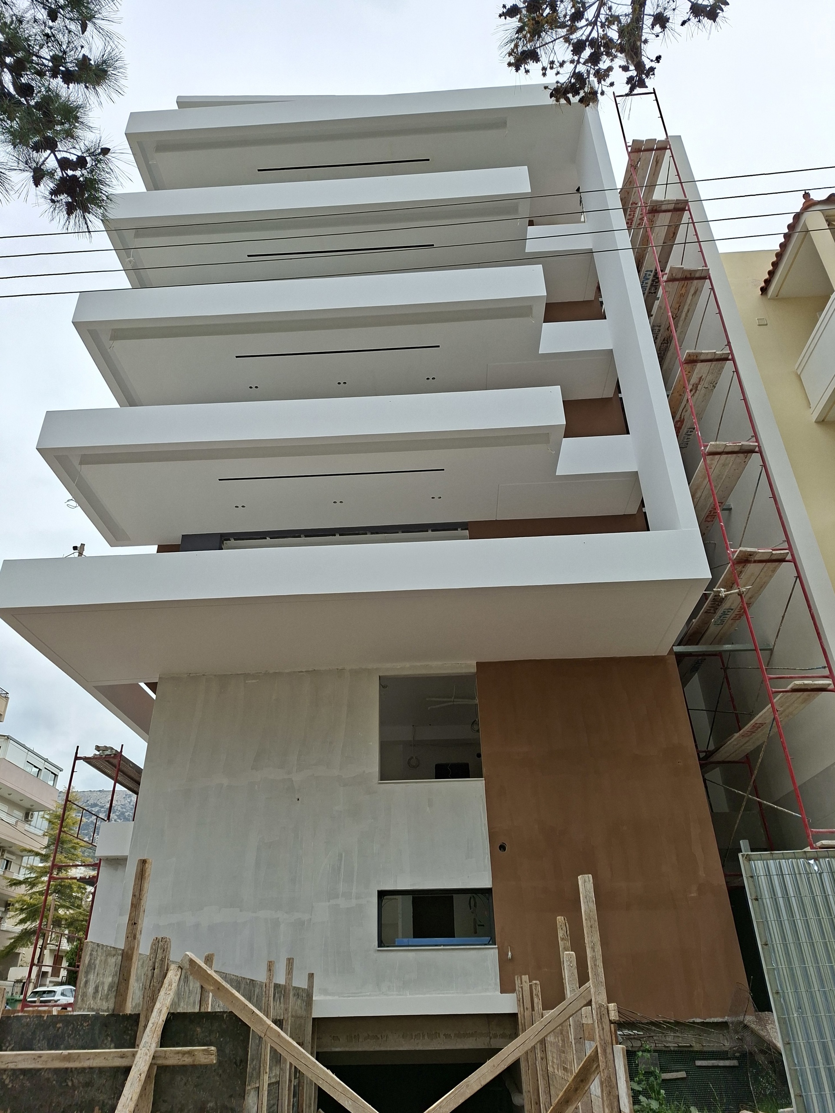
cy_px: 556
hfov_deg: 58.9
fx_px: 740
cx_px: 418
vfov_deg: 73.9
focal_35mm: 23
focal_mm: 5.54
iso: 50
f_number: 1.8
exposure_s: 1/1166
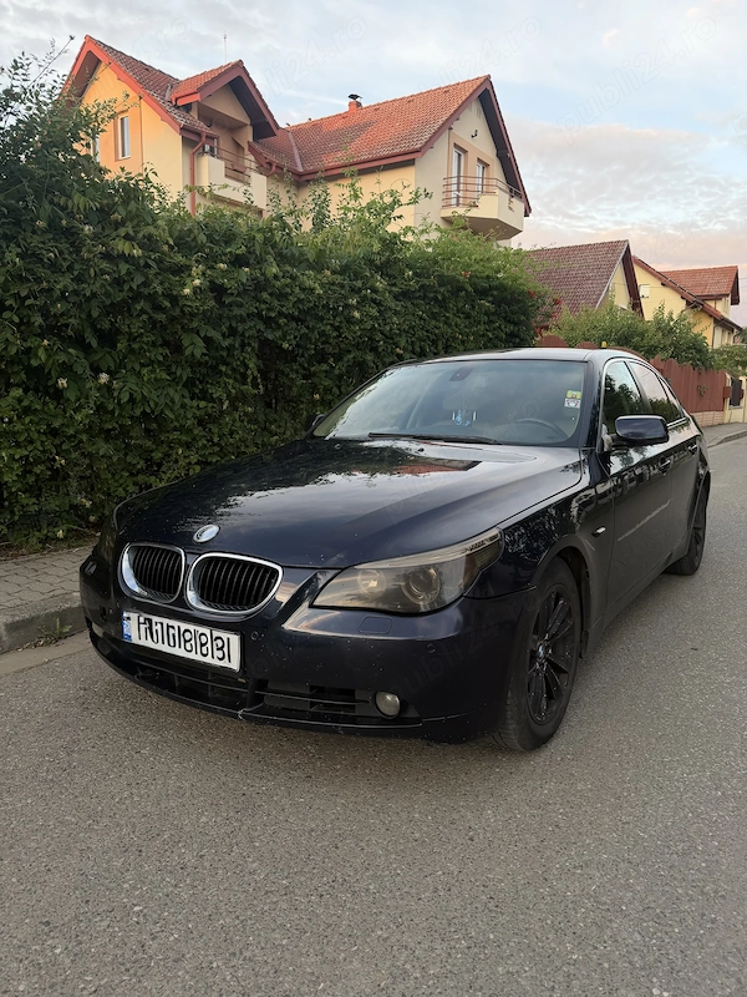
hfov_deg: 56.8
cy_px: 498
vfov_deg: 71.6
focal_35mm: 24
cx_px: 374
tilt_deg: -8.6
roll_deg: -1.3
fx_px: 691
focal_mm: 6.76
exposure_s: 1/121
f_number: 1.78
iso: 80
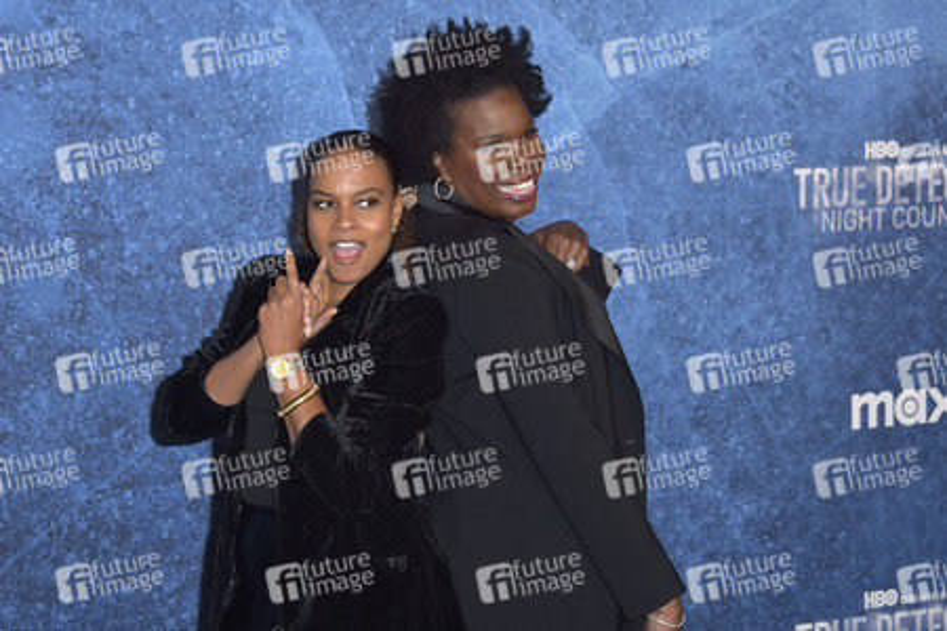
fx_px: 1894
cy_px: 316
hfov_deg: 28.1
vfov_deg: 18.9
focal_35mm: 72
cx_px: 474
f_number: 6.3
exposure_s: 1/250
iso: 400
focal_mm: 72
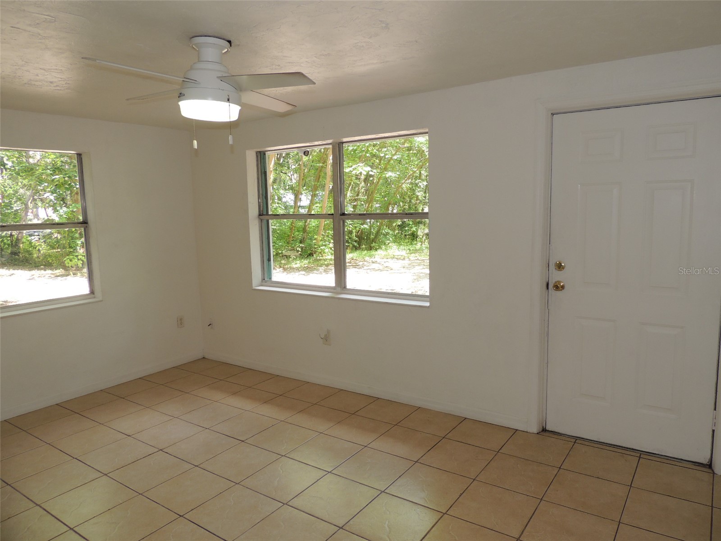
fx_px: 500
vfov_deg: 56.8
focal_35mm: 24
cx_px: 360
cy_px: 270
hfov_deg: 71.6
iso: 100
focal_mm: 4.3
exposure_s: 1/40
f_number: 3
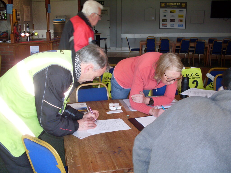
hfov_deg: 49.0
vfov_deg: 37.7
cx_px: 116
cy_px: 86
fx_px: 254
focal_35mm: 38
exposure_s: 1/45
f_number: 2.8
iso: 100
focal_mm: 6.3
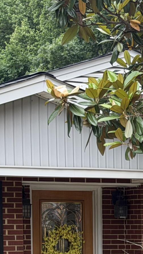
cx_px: 221
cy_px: 297
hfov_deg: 6.9
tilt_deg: -3.5
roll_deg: +0.6
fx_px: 1174
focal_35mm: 174
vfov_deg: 12.1
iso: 50
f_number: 1.78
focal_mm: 6.76
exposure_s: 1/185
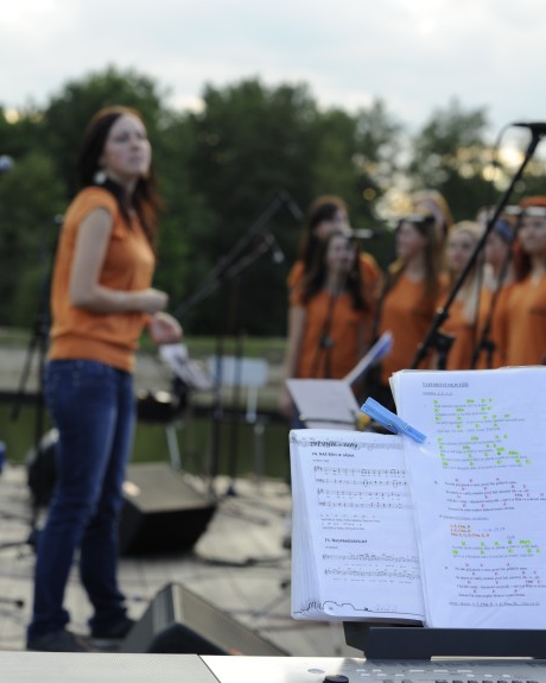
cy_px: 337
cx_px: 272
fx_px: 1616
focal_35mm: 80
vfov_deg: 23.8
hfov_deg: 19.2
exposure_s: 1/400
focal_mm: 70
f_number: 5.6
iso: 500
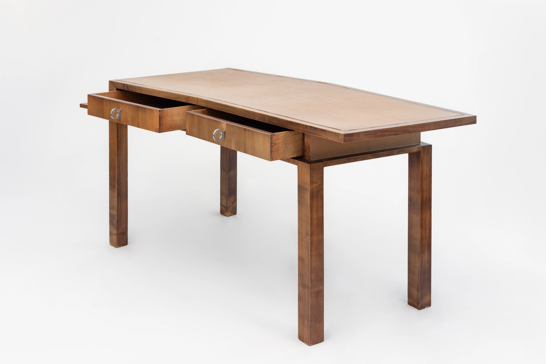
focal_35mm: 50
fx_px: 758
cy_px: 182
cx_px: 273
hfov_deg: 39.6
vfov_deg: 27.0
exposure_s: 1/50
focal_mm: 50
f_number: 8
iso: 250
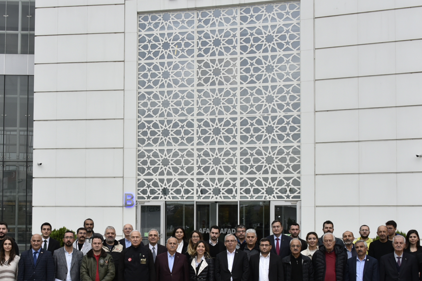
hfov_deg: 38.7
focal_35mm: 51
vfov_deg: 26.3
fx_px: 598
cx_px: 167
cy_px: 201
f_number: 7.1
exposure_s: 1/160
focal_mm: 28
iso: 1000
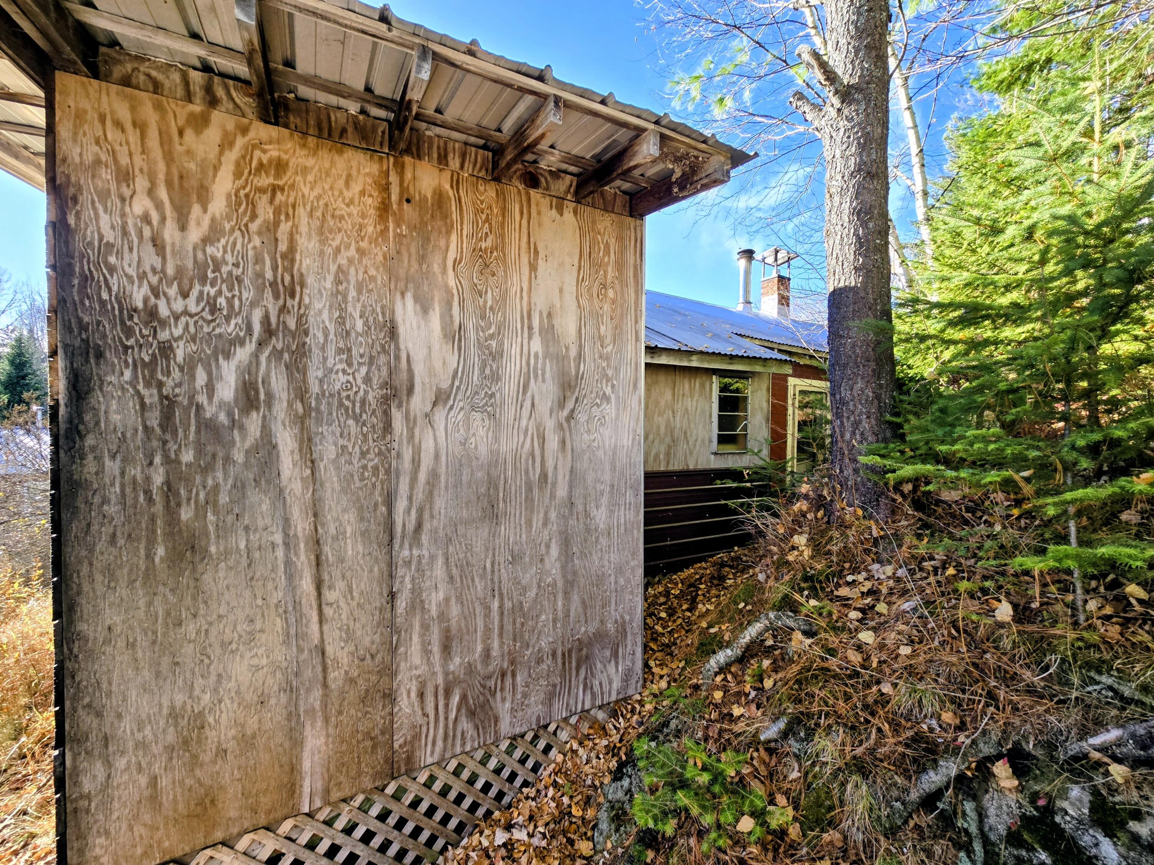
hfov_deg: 106.2
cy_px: 432
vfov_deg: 89.9
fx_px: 433
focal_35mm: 13
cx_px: 577
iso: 50
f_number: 2.2
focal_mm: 2.2
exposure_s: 1/315
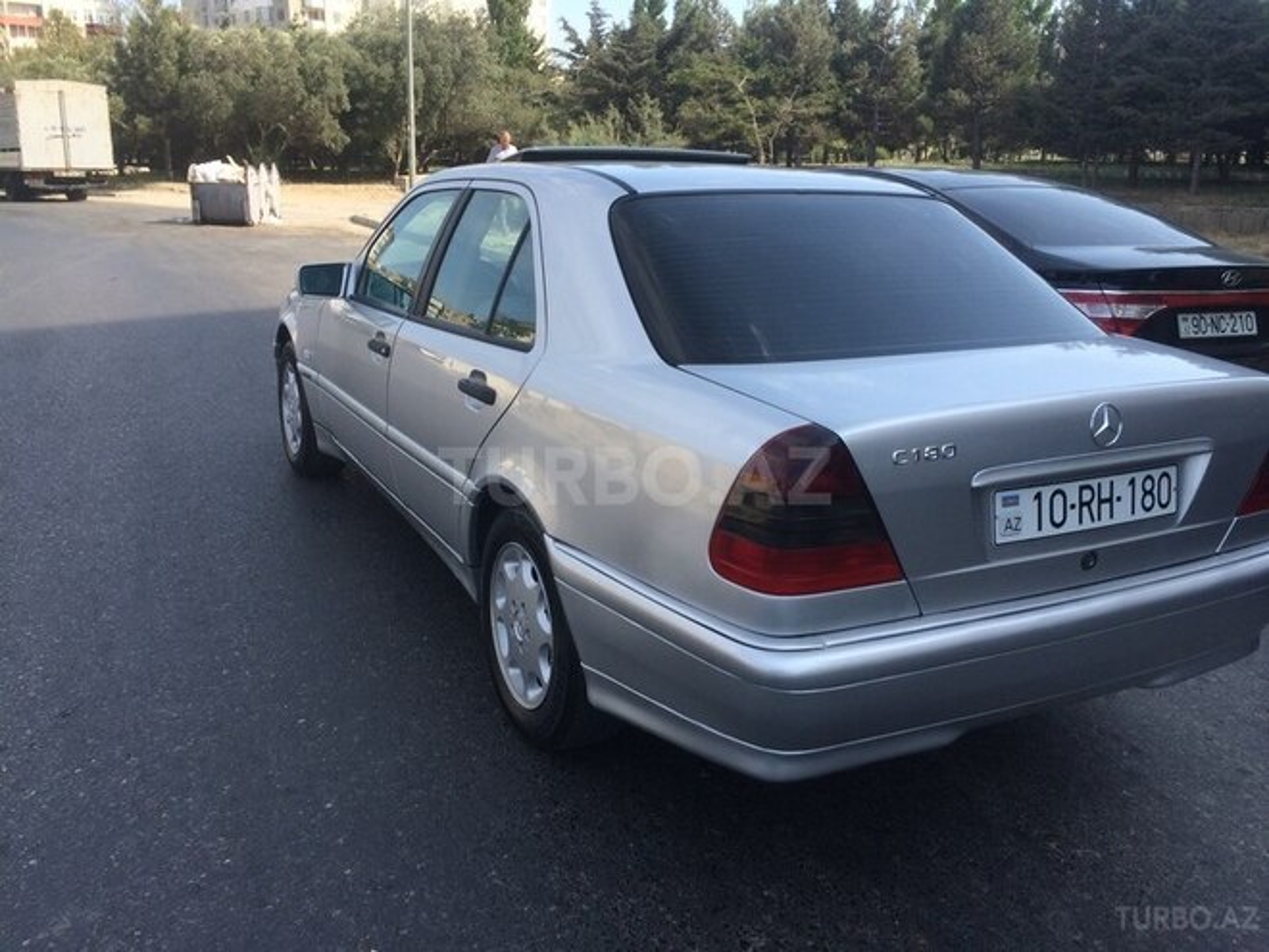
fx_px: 1063
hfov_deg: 61.7
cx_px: 634
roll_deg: -1.7
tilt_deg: -17.3
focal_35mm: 29
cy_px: 476
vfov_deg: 48.2
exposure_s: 1/1053
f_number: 2.2
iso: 32
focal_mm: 4.15
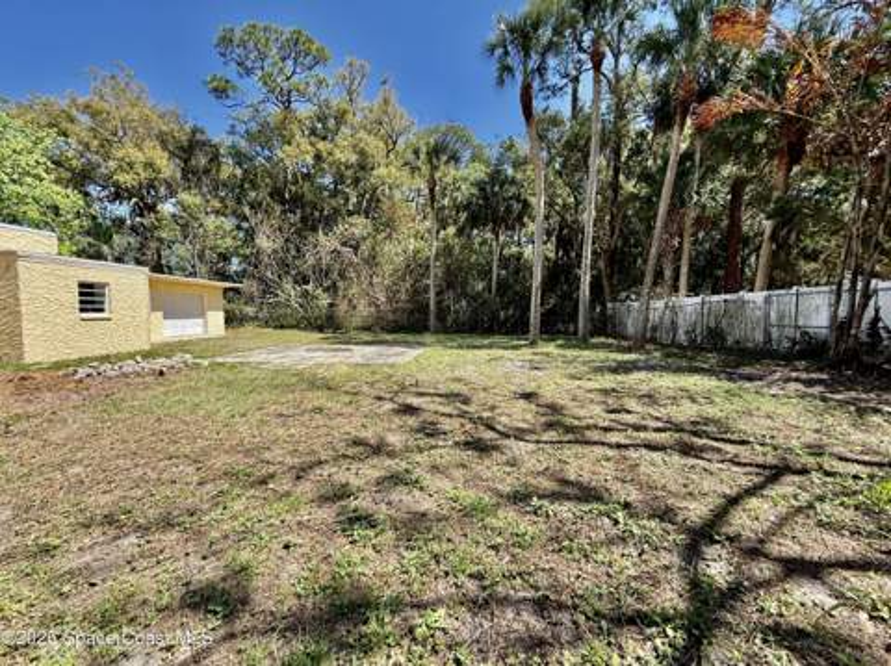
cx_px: 446
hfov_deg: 102.1
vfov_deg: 85.6
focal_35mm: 14
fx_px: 360
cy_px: 333
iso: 50
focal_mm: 2.22
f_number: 2.2
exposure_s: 1/709
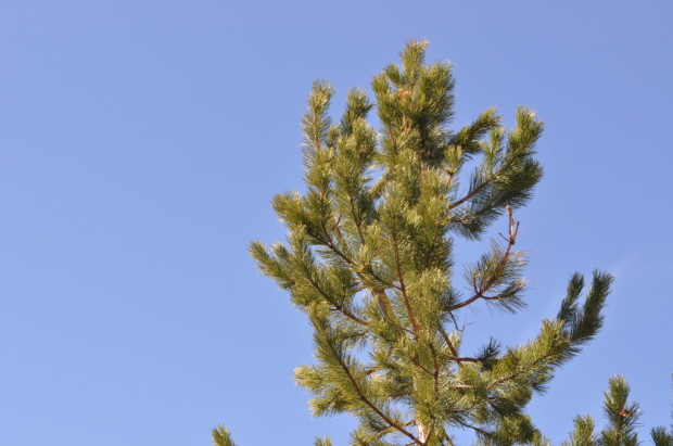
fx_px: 1400
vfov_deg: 18.1
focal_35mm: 75
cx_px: 336
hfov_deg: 27.0
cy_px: 223
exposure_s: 1/250
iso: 200
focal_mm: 50
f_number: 8
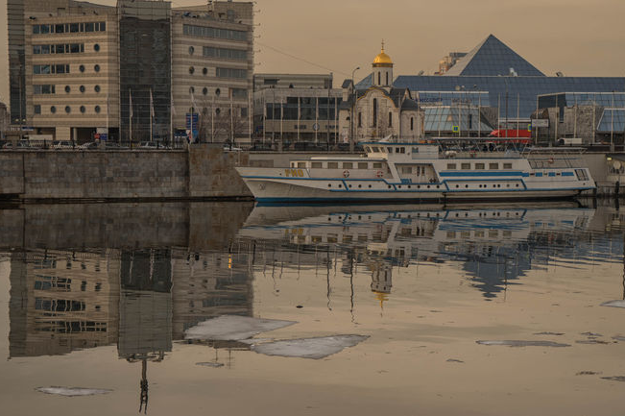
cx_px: 360
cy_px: 196
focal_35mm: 76
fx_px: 1318
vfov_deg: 17.9
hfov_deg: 26.6
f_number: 6.3
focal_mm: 55
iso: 100
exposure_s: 1/60
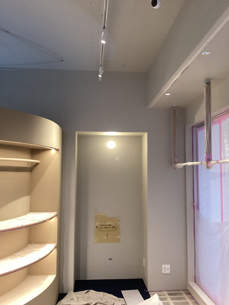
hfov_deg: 45.4
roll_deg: -1.4
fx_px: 273
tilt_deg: +4.8
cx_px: 114
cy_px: 152
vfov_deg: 58.4
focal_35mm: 31
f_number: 2.4
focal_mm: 3.3
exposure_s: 1/50
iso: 200
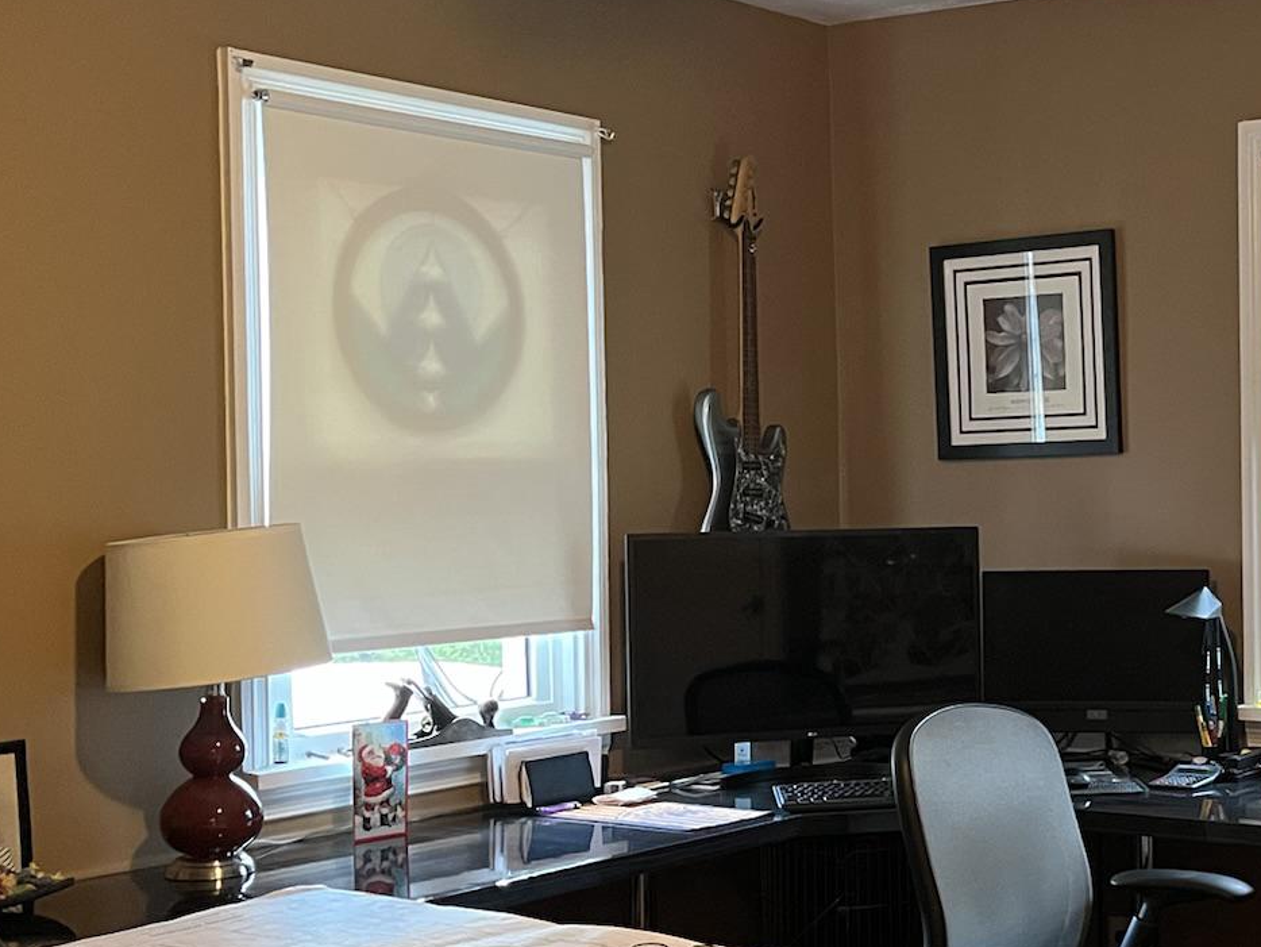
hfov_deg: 32.0
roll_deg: +1.8
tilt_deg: -0.2
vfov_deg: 25.7
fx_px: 2077
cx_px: 1148
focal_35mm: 57
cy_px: 501
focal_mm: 5.1
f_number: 1.6
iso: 500
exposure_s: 1/40
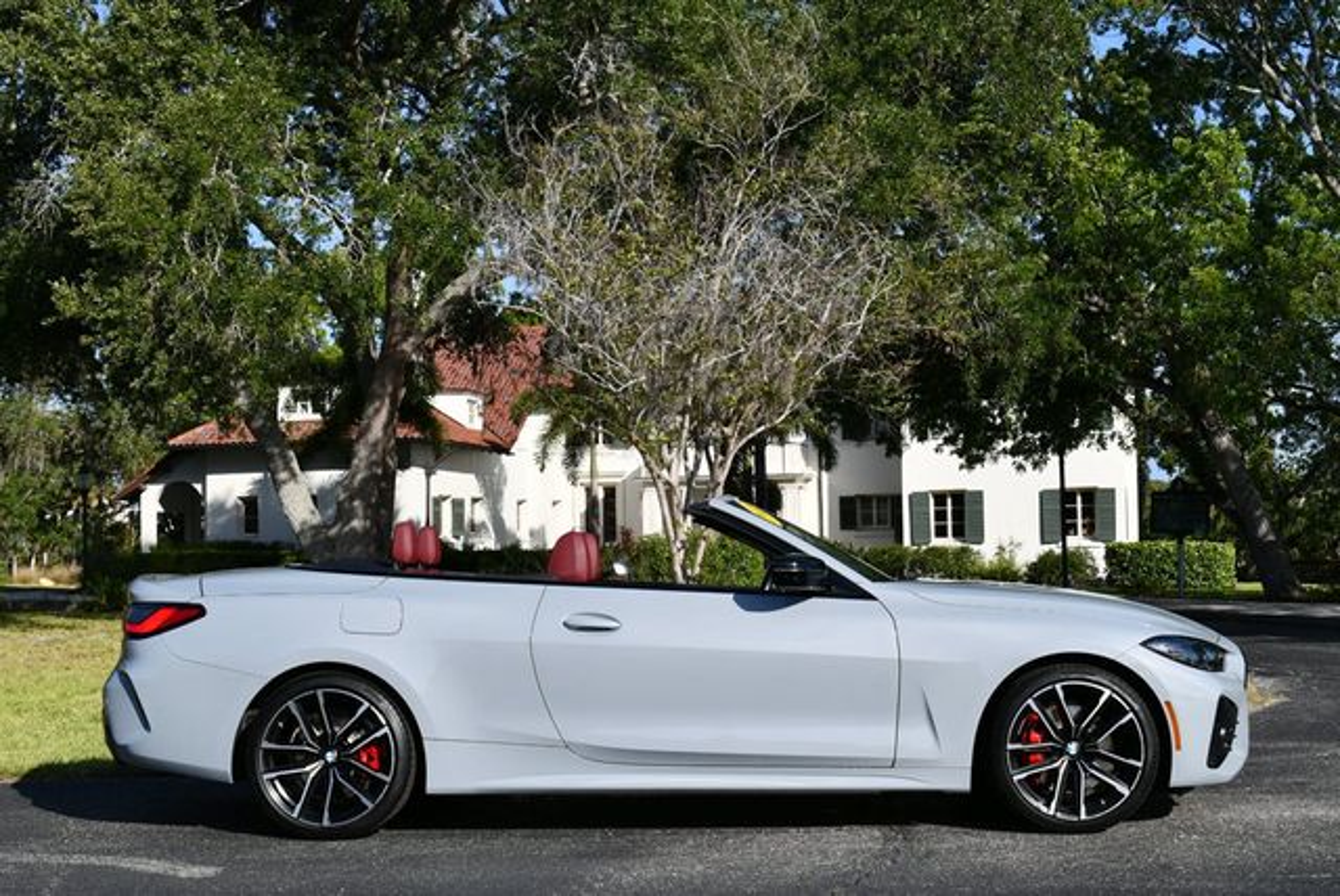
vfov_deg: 28.1
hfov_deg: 41.1
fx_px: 1788
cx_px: 670
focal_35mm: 48
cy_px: 448
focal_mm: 24
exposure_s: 1/250
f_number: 8
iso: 100
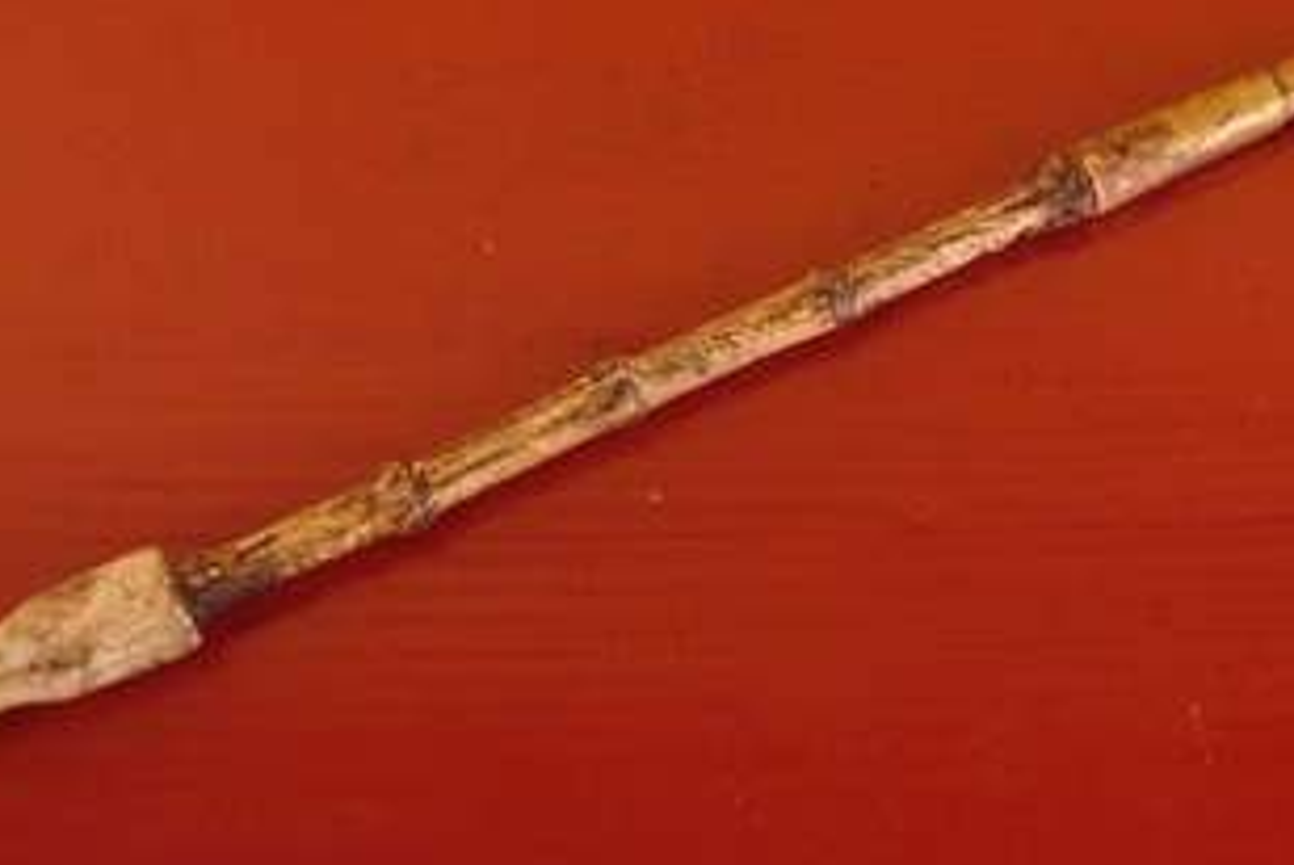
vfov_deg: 18.5
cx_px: 735
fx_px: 2662
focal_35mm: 74
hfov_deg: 27.3
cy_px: 420
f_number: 6.7
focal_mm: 37.5
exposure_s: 1/10
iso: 1600
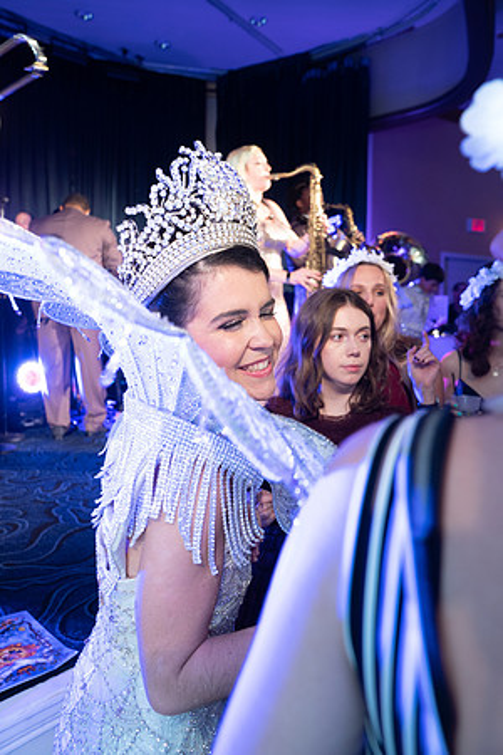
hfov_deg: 53.1
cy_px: 378
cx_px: 252
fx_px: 503
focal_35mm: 24
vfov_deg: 73.7
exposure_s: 1/60
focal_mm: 24
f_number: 3.5
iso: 1600
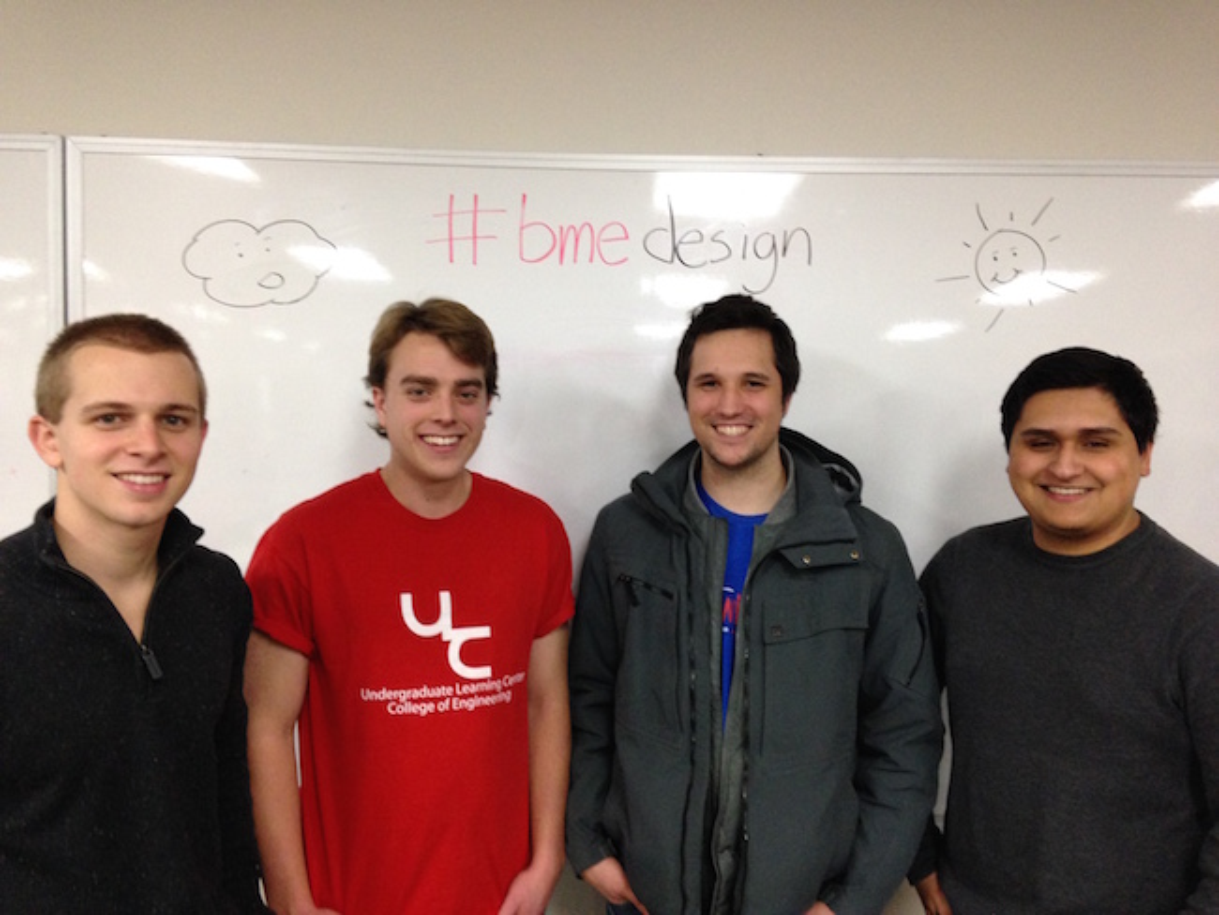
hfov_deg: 55.3
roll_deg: +0.6
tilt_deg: -4.1
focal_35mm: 33
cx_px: 610
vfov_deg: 43.0
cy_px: 458
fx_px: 1163
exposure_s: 1/20
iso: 250
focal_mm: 4.12
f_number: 2.4
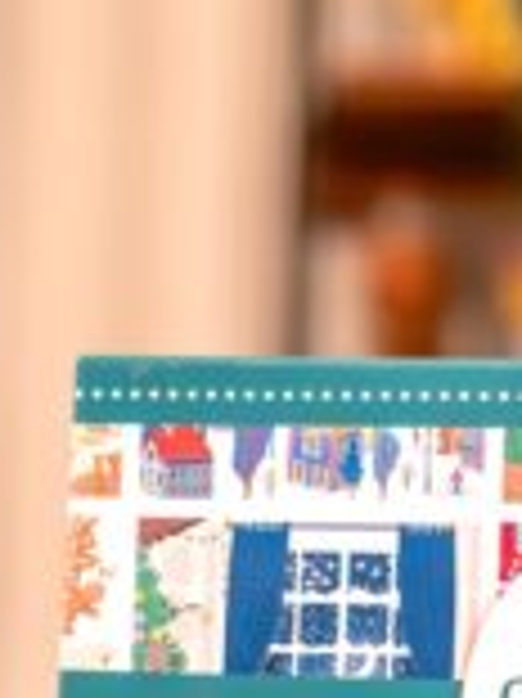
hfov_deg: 8.0
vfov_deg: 10.4
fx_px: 3745
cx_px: 346
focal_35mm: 186
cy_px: 896
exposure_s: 1/320
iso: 800
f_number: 2.8
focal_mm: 50
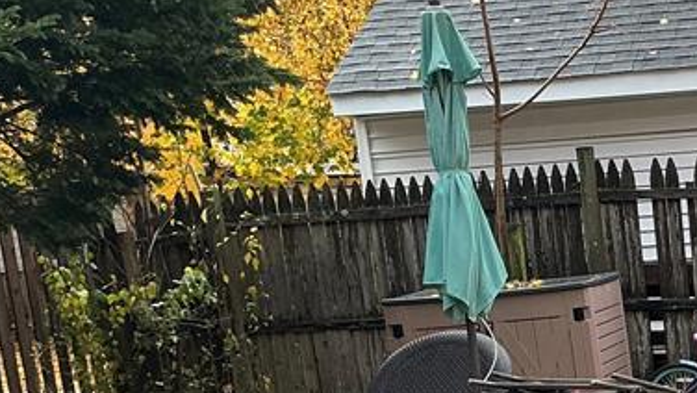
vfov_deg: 14.1
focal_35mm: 83
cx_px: 838
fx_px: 1535
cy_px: 489
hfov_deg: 23.4
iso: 20
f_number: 1.8
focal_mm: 3
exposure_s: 1/225
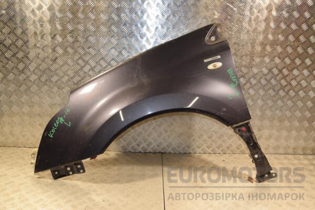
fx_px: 276
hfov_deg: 59.5
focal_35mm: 32
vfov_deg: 41.7
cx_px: 158
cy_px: 105
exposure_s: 1/200
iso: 800
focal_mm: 21
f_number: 6.3
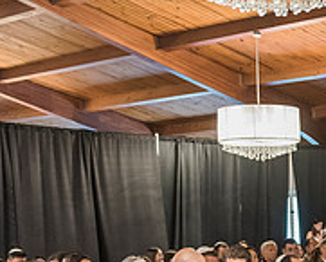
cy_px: 200
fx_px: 927
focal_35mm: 96
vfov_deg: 16.0
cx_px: 506
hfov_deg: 17.6
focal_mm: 32
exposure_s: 1/60
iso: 2500
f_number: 2.8
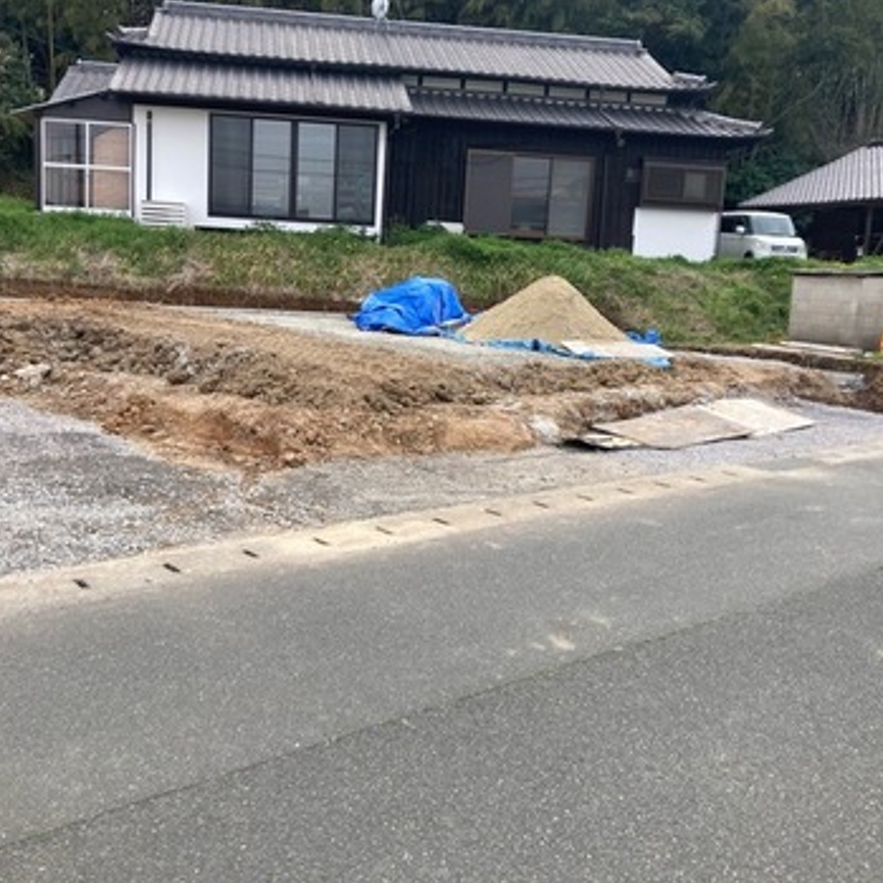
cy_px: 435
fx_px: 981
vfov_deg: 48.4
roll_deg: -3.2
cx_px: 380
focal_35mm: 34
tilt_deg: -7.8
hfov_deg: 48.3
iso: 20
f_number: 1.8
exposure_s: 1/694
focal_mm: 3.99
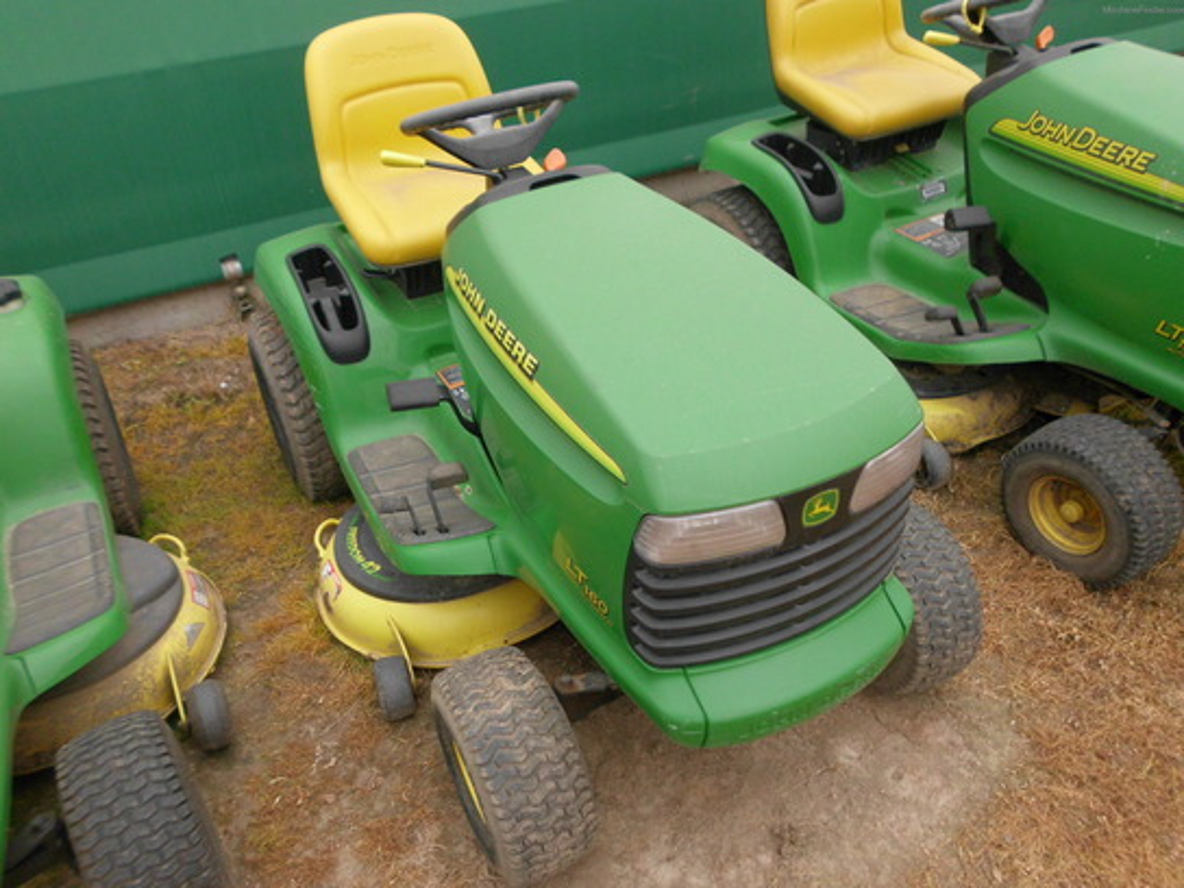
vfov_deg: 49.7
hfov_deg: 63.4
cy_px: 444
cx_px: 592
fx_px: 958
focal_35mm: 28
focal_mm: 5.05
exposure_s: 1/152
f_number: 2.8
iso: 100
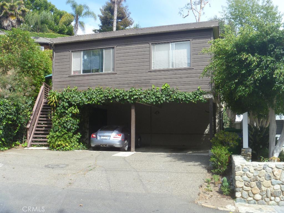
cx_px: 142
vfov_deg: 40.7
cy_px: 106
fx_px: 287
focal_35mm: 35
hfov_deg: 52.6
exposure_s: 1/160
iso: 80
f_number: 4.5
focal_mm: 6.3
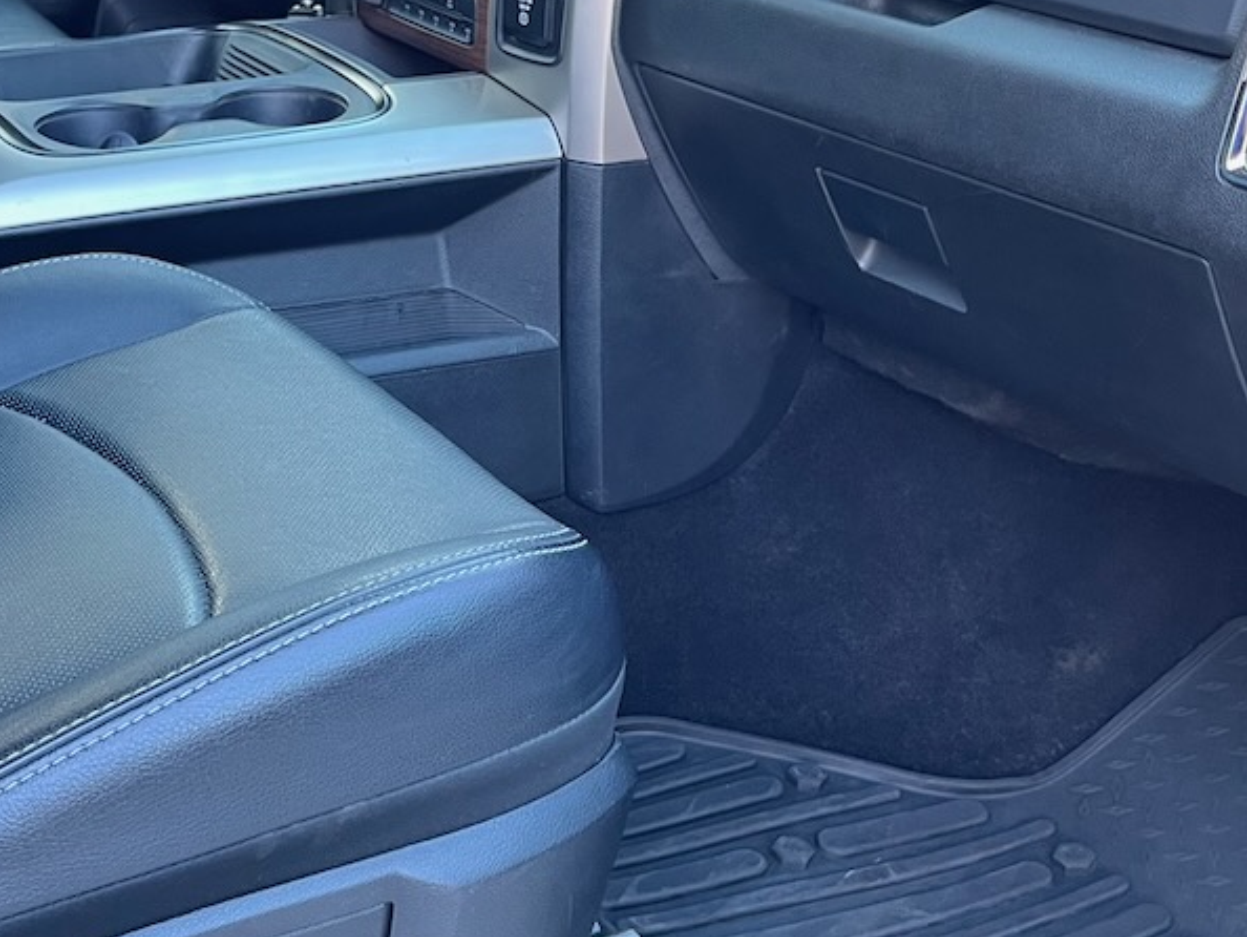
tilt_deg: -16.7
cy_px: 313
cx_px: 592
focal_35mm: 56
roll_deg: -4.2
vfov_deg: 26.0
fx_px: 2018
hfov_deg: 34.3
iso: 125
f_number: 1.6
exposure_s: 1/72
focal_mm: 5.1
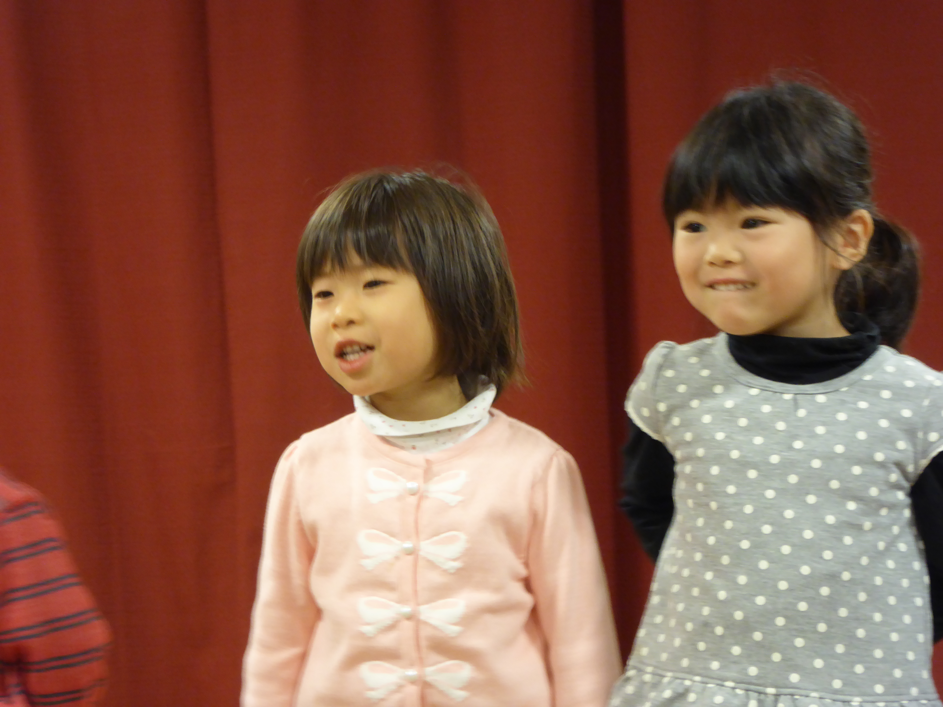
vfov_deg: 7.8
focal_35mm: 191
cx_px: 472
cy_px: 354
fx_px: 5203
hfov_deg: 10.4
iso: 400
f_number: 5.6
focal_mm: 30.9
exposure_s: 1/6
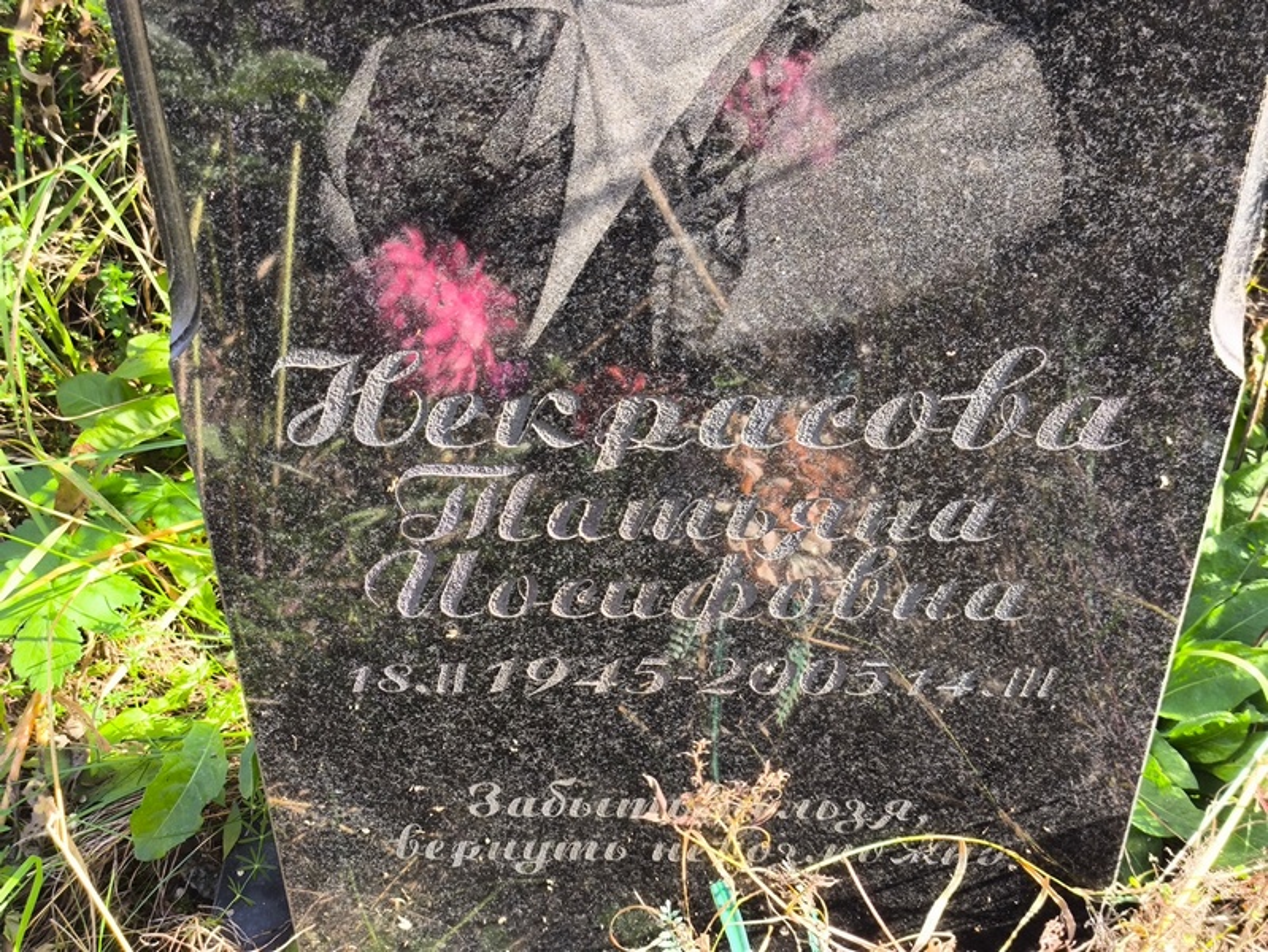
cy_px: 476
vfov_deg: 29.1
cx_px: 634
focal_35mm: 50
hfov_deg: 38.2
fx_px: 1832
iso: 50
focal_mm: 4.71
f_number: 1.7
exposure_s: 1/162
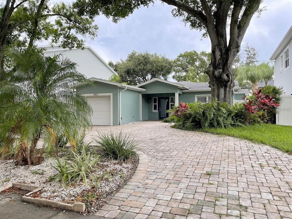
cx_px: 146
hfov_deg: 67.3
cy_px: 110
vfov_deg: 53.0
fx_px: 219
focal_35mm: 26
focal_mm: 5.1
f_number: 1.6
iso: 32
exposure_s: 1/359
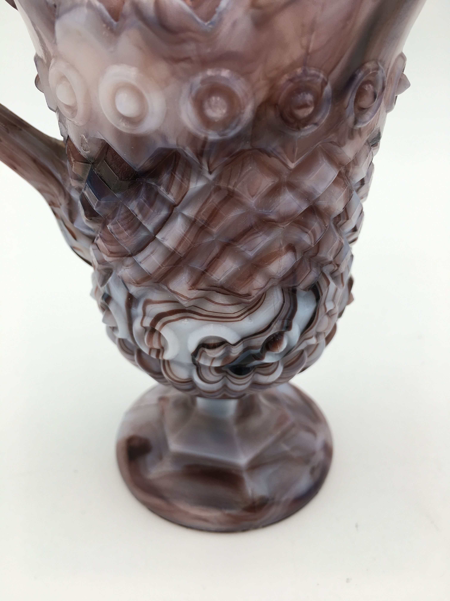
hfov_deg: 48.2
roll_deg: +0.0
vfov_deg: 61.7
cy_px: 300
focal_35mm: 29
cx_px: 225
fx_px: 503
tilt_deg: -28.4
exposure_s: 1/100
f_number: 2.2
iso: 25
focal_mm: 4.15
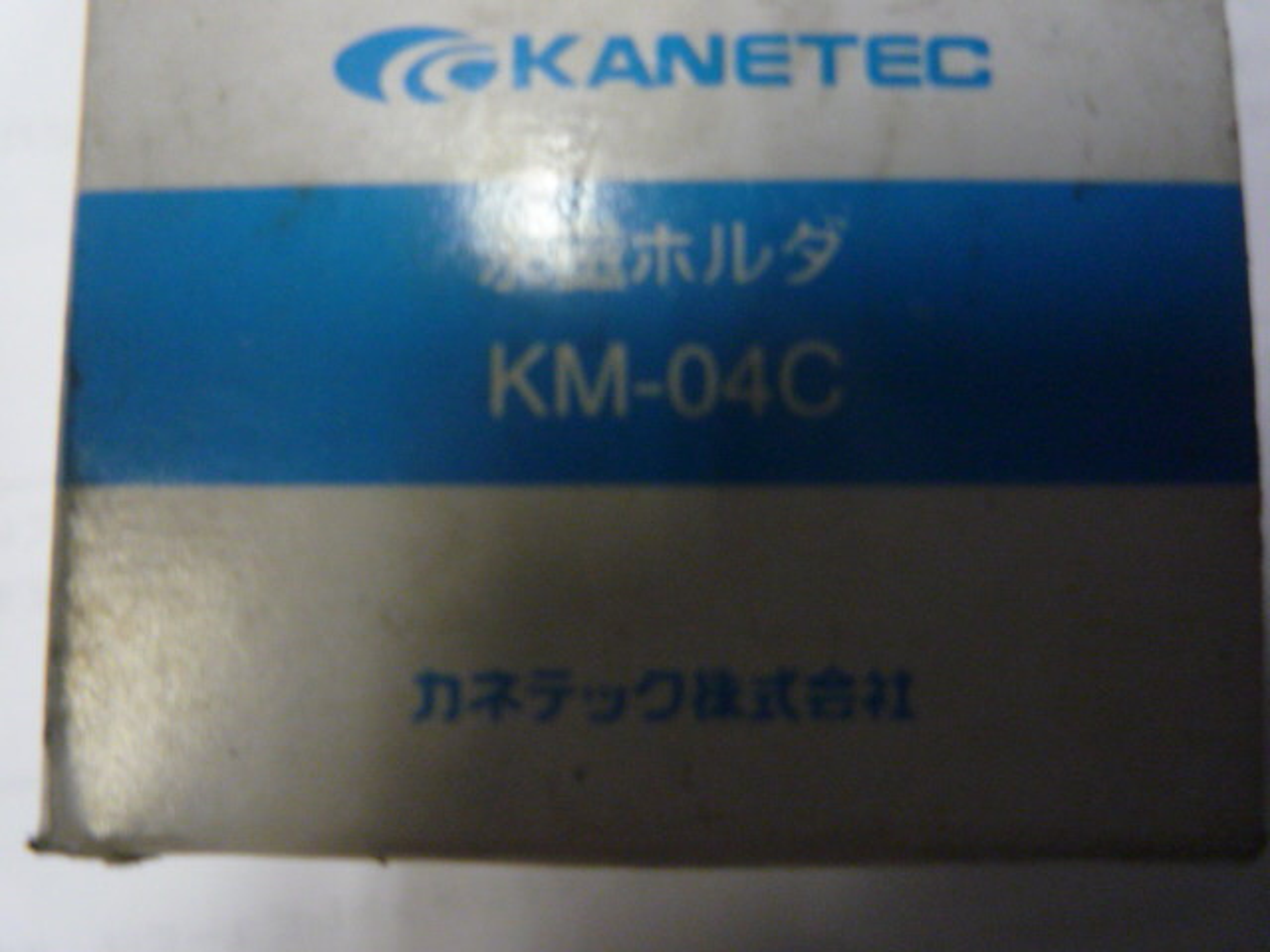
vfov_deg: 54.9
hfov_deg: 69.4
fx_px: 917
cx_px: 635
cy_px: 476
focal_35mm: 25
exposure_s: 1/30
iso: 400
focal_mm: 4.4
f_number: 2.8
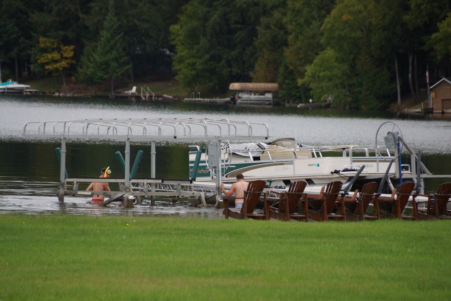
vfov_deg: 4.4
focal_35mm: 315
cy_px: 150
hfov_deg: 6.5
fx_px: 3945
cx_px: 226
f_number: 6.3
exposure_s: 1/400
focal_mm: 210
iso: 1600
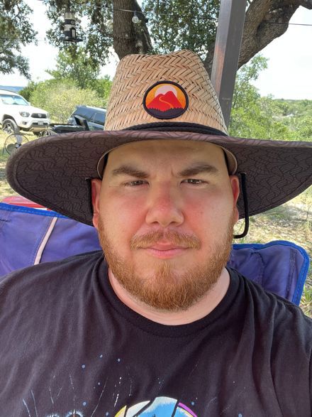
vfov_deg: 60.0
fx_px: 361
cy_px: 208
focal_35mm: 30
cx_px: 156
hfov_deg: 46.8
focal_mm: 2.71
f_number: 2.2
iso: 40
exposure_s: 1/121
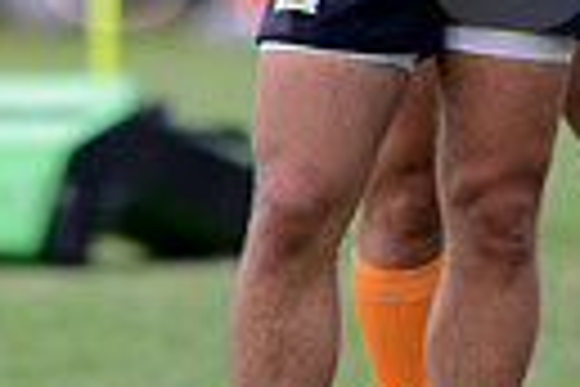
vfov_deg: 1.0
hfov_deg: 1.5
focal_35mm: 1349
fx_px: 21732
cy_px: -119
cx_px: 40
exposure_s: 1/800
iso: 200
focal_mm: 300
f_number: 2.8
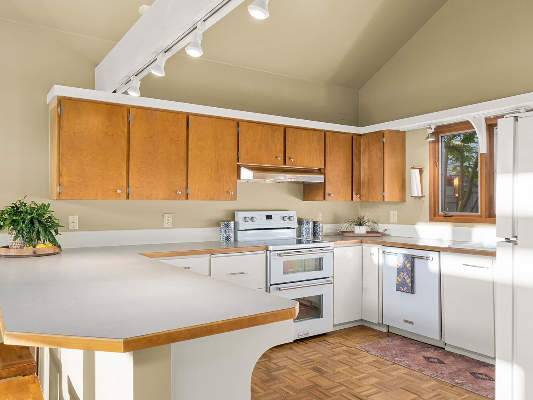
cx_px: 252
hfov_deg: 67.3
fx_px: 400
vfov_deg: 53.0
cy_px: 219
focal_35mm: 26
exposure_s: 1/30
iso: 400
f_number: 7.1
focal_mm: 21
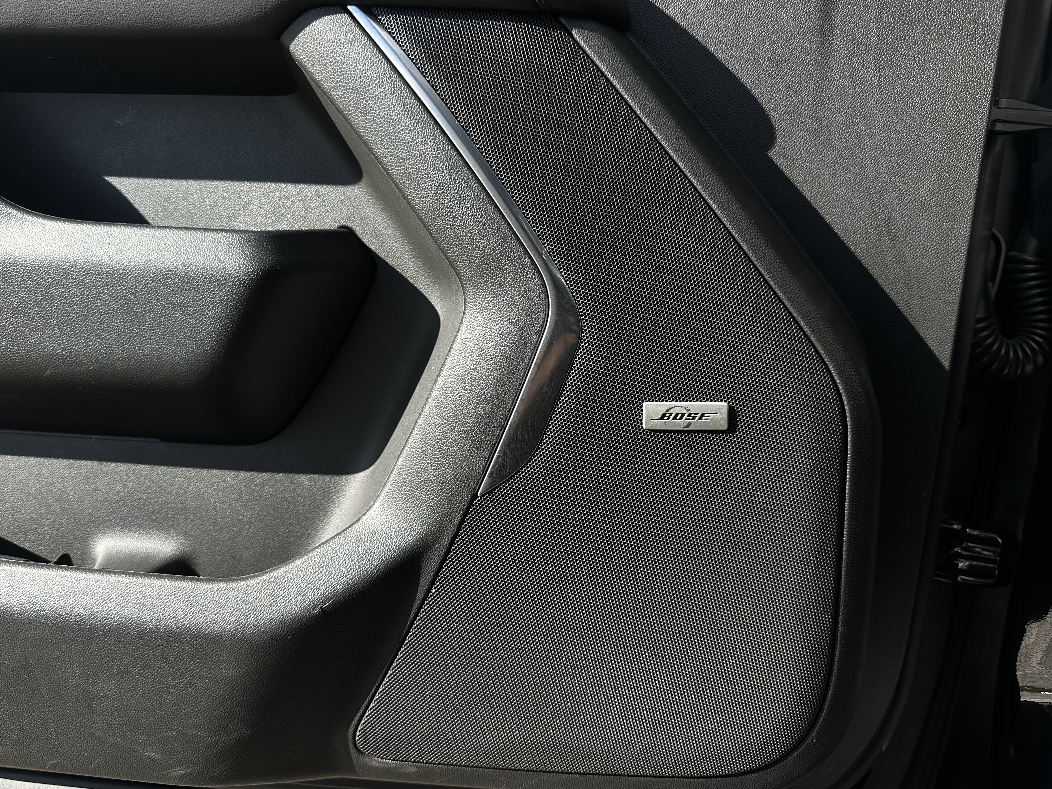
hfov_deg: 67.3
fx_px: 790
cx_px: 509
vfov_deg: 53.0
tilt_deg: -11.7
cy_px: 374
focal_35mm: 26
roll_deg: +0.3
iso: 80
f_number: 1.78
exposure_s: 1/1289
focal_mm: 6.86
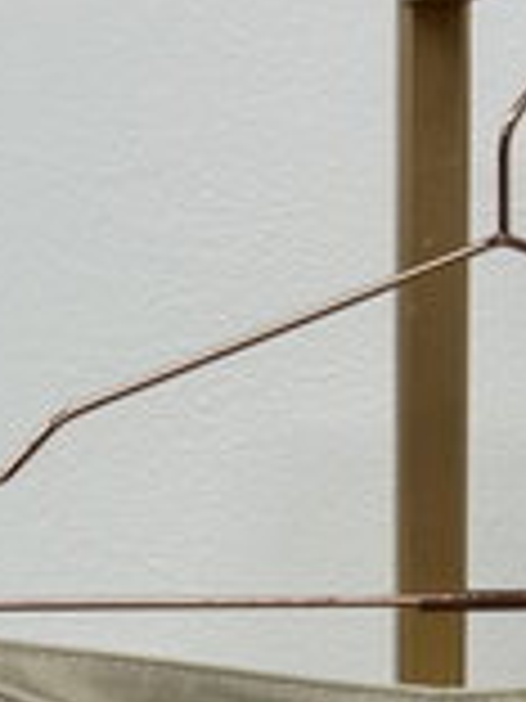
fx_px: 3323
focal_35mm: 164
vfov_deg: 11.6
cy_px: 1006
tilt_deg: -11.4
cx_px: 436
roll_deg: +0.8
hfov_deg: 9.0
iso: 80
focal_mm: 6.76
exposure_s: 1/50
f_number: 1.78
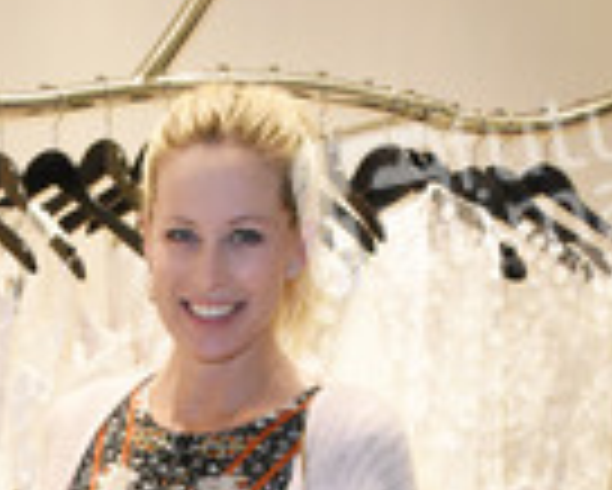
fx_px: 1649
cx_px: 112
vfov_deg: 14.9
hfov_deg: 20.7
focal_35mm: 91
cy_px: 863
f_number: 6.3
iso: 3200
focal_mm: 22
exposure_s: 1/60
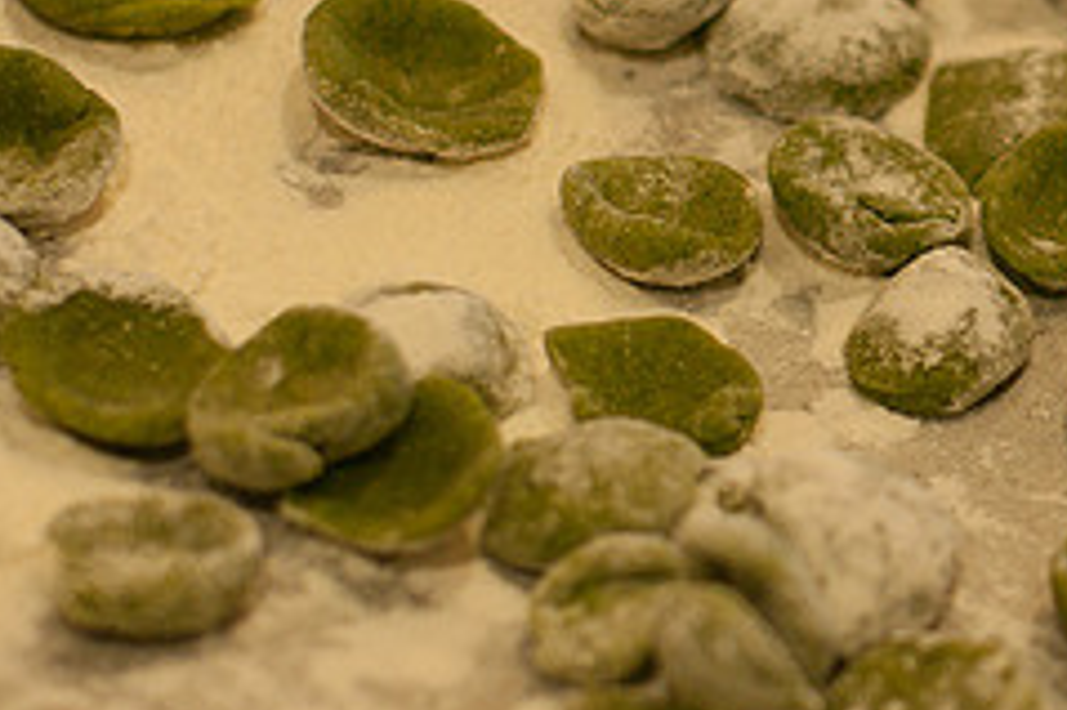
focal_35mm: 182
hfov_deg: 11.1
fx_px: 5390
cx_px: 1210
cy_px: 132
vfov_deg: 7.5
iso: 800
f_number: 2.8
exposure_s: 1/125
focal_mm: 50
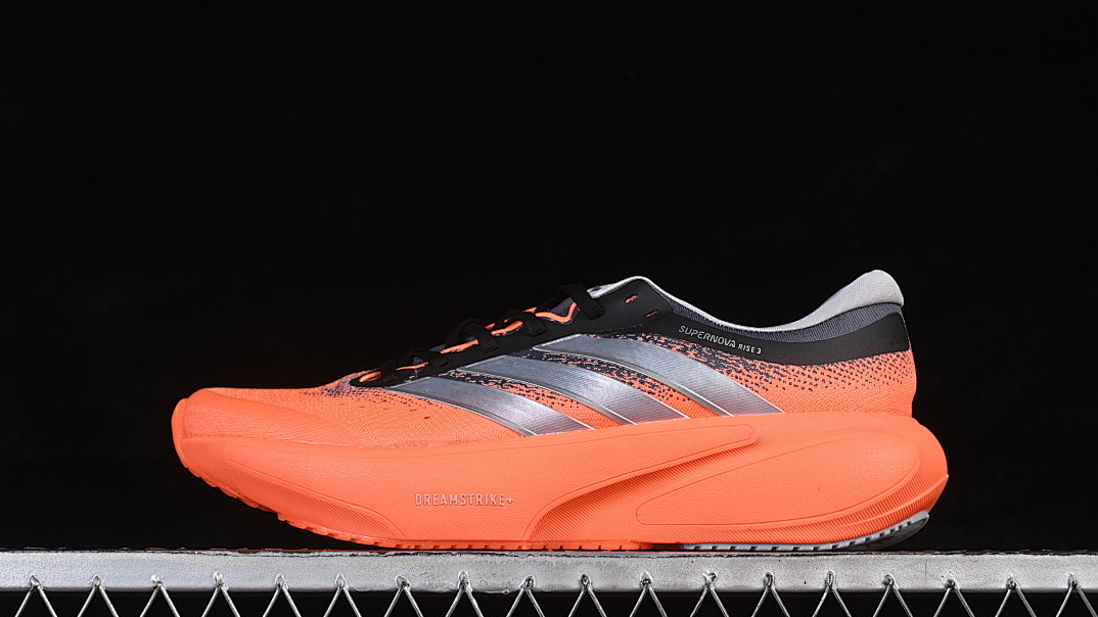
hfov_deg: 26.9
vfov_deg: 15.3
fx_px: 2300
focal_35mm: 79
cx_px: 548
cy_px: 321
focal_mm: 50
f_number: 8
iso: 160
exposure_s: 1/80
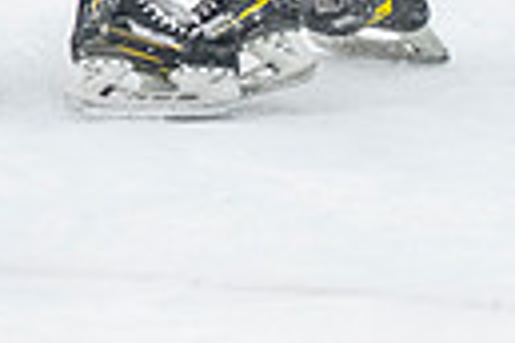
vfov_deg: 2.5
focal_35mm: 542
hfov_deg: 3.8
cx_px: -145
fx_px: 7753
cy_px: -255
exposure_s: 1/640
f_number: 3.2
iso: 2000
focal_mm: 82
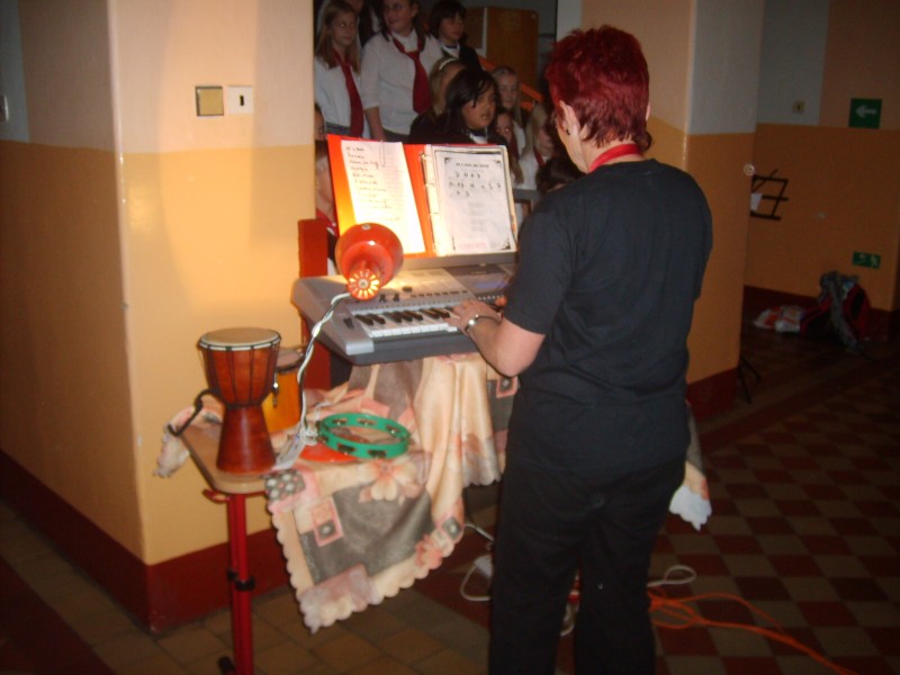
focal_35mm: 35
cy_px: 338
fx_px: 910
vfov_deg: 40.7
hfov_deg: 52.6
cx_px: 450
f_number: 2.8
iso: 113
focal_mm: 5.8
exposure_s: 1/45
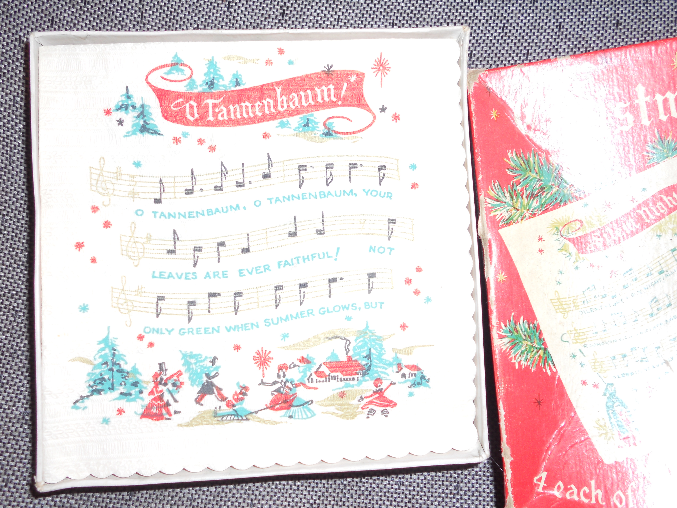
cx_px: 338
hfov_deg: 56.8
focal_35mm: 32
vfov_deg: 44.2
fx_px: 626
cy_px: 254
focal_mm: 5.8
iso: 80
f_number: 3.5
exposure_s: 1/25
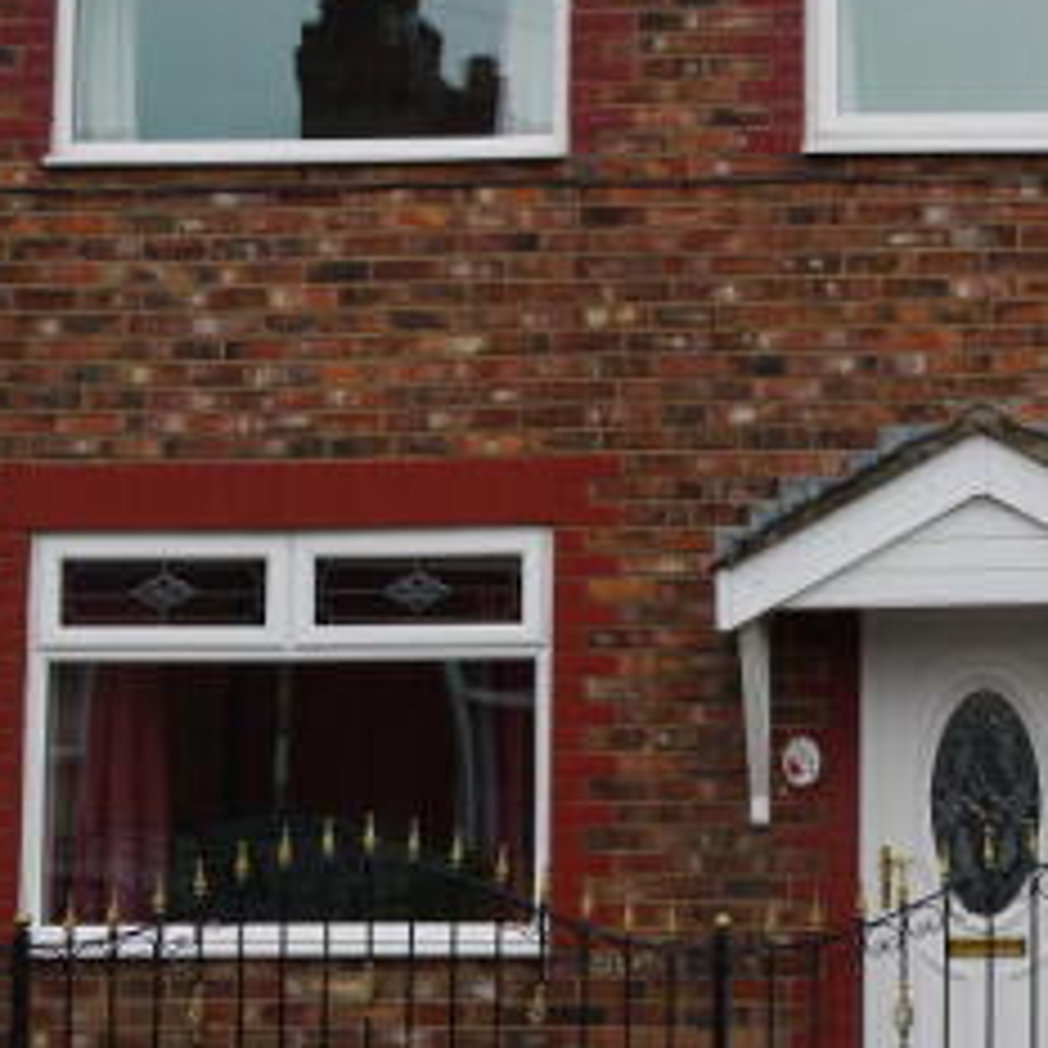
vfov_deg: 20.6
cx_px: 965
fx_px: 2877
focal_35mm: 84
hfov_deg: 20.2
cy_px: 524
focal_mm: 19
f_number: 7.1
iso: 160
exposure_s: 1/250
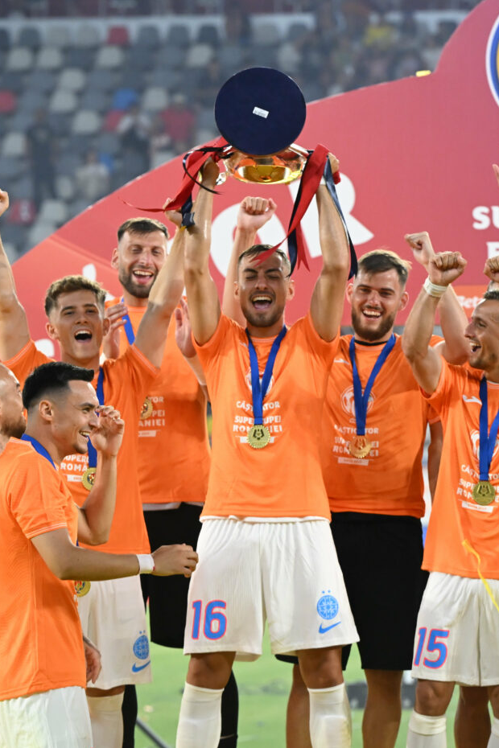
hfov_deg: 5.1
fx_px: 5634
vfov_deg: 7.6
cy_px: 374
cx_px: 274
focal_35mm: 271
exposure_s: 1/800
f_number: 5.6
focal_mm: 180
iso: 4000
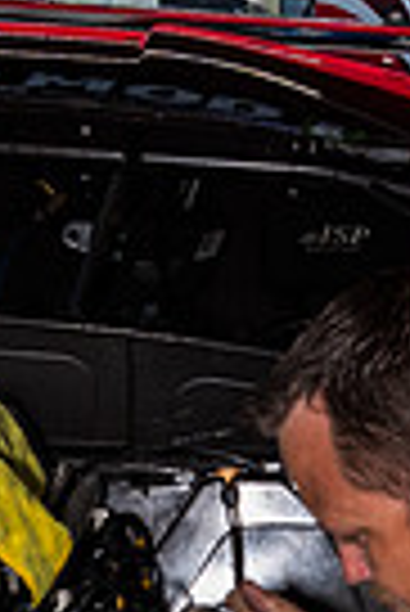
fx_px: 2368
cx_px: 613
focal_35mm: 139
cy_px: 954
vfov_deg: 13.7
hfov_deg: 9.6
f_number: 9
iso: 400
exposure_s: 1/160
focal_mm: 27.7
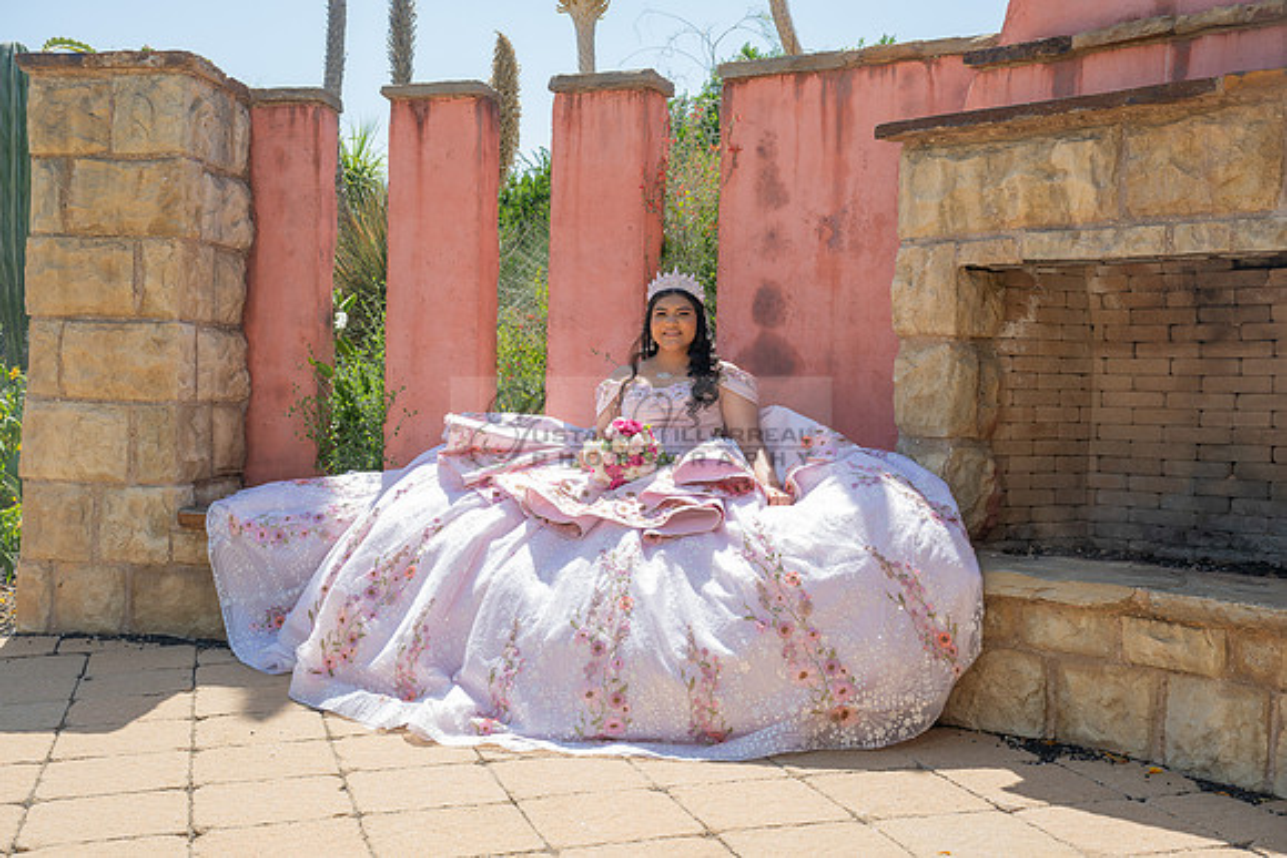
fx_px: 1359
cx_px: 644
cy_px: 429
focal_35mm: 38
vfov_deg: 35.1
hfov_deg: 50.7
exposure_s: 1/200
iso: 200
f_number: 8
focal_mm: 38
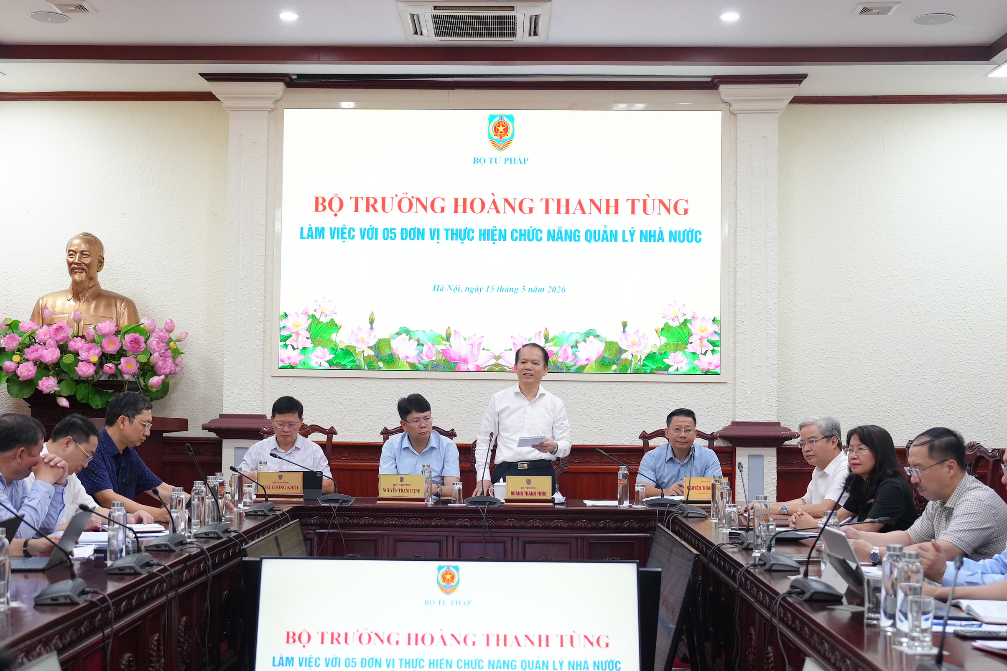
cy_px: 353
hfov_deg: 41.1
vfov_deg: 28.1
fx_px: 1343
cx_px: 477
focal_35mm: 48
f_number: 2.8
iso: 3200
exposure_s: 1/640
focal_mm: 33
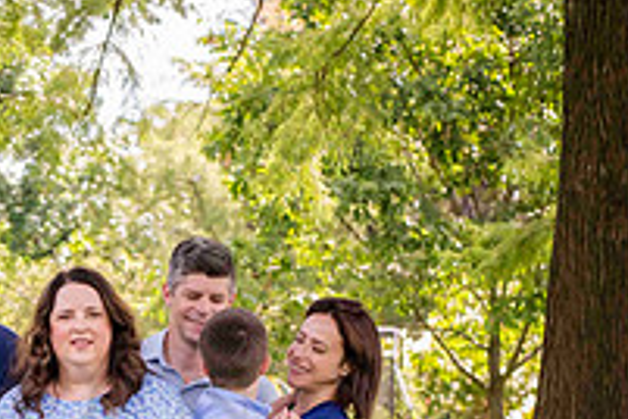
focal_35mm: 144
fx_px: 2512
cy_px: 549
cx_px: -197
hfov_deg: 13.7
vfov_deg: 9.4
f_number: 4
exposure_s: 1/320
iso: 400
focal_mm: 50
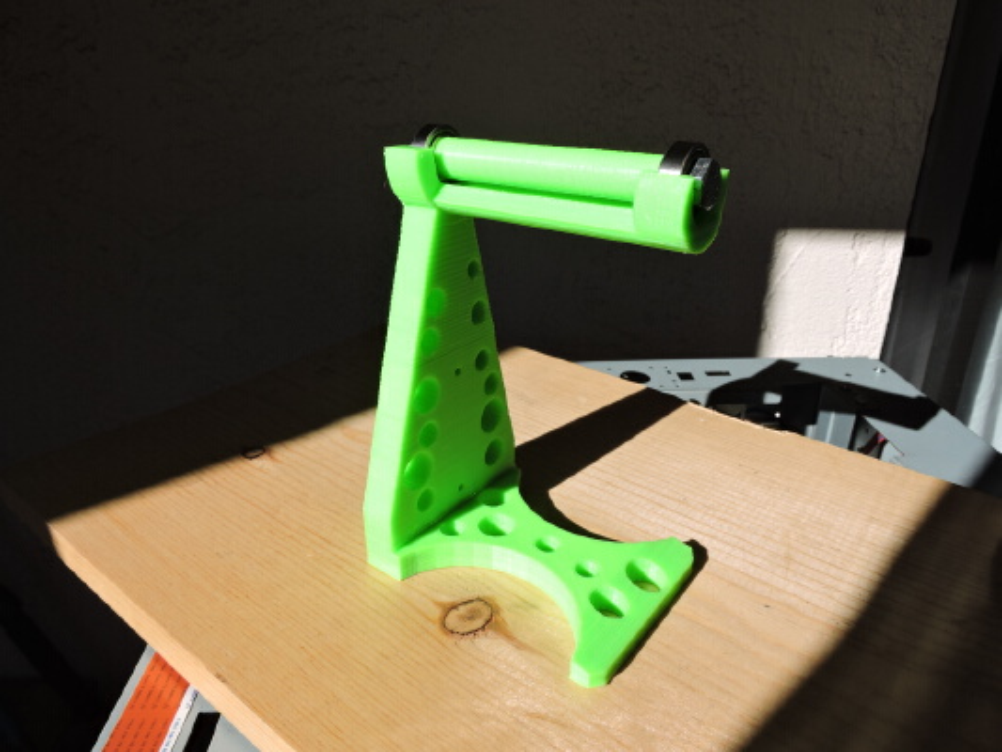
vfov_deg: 56.8
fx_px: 695
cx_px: 501
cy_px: 376
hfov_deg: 71.6
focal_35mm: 24
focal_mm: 4.3
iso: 100
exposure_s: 1/1250
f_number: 3.8
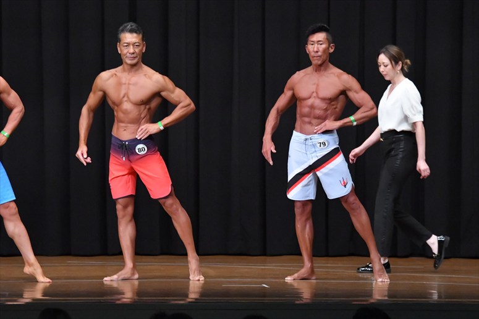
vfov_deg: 6.3
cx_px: 240
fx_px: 2886
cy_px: 160
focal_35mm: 217
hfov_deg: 9.5
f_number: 5.6
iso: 8000
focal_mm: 145
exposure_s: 1/400
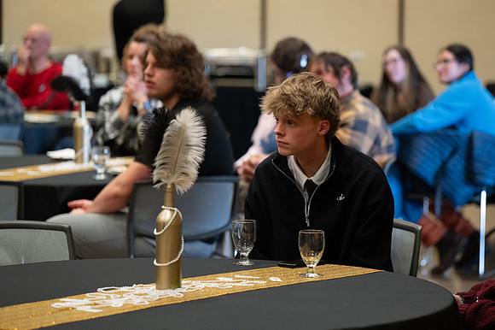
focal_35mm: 152
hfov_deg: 13.5
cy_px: 130
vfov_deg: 9.0
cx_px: 300
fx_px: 2083
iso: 3200
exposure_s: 1/100
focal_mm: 125
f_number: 2.8
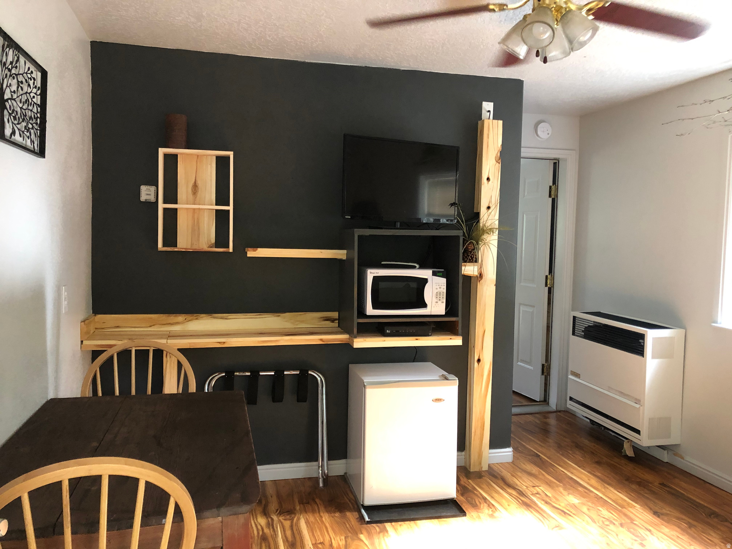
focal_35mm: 28
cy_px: 274
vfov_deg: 49.7
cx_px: 366
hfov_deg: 63.4
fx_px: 592
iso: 100
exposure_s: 1/15
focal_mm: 3.99
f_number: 1.8
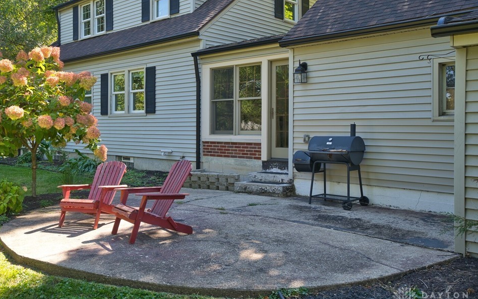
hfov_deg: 55.2
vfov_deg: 36.2
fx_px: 456
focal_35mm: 35
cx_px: 213
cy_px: 128
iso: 100
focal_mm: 30
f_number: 10
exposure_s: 1/13
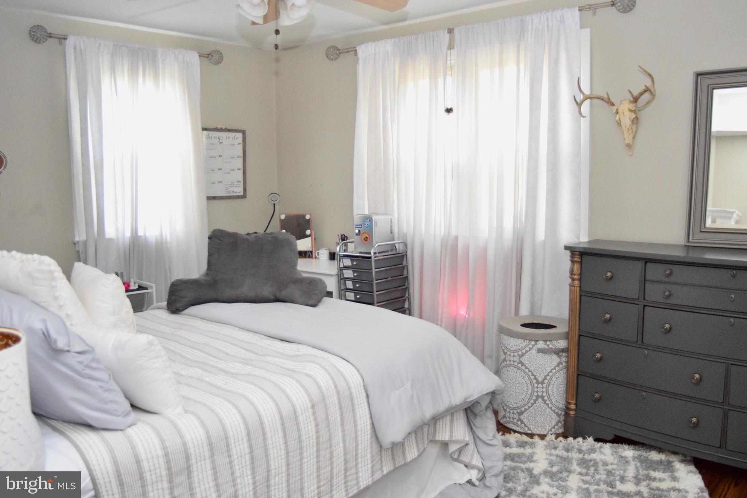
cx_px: 374
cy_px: 249
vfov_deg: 43.6
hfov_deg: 61.9
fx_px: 622
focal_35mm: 30
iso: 5600
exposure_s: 1/30
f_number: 3.5
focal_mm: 20
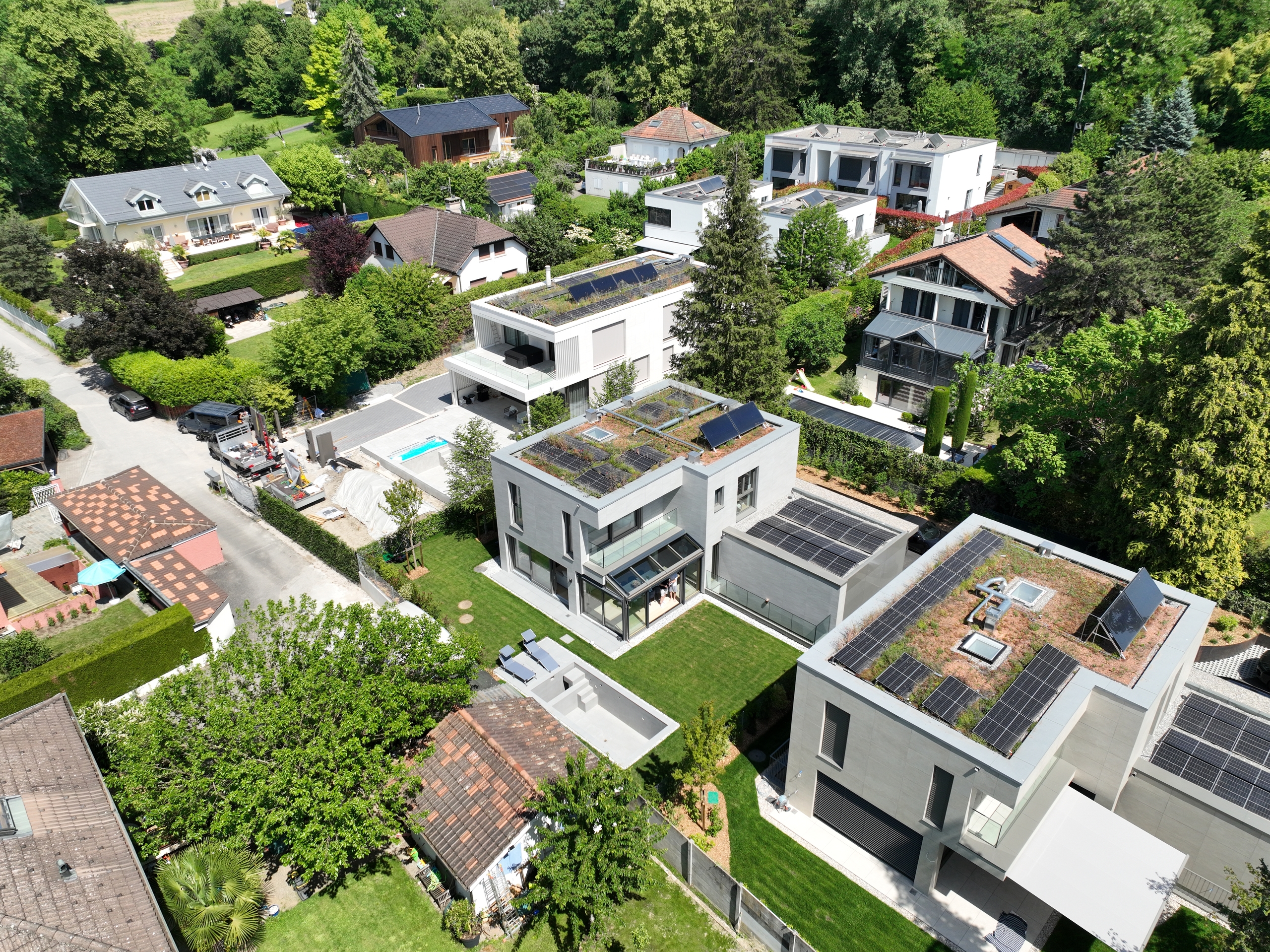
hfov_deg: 71.6
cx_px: 635
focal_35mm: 24
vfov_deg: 56.8
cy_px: 476
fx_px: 880
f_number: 2.8
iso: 130
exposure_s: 1/120
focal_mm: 12.29
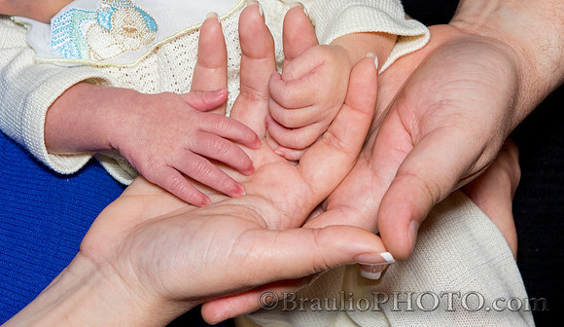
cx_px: 286
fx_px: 1579
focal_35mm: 105
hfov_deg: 20.3
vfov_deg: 11.8
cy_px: 113
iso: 640
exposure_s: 1/200
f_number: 7.1
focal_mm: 70
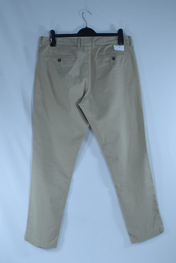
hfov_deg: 30.9
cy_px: 132
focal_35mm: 44
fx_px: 319
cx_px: 88
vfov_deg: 44.9
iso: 3200
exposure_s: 1/250
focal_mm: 29
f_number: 16
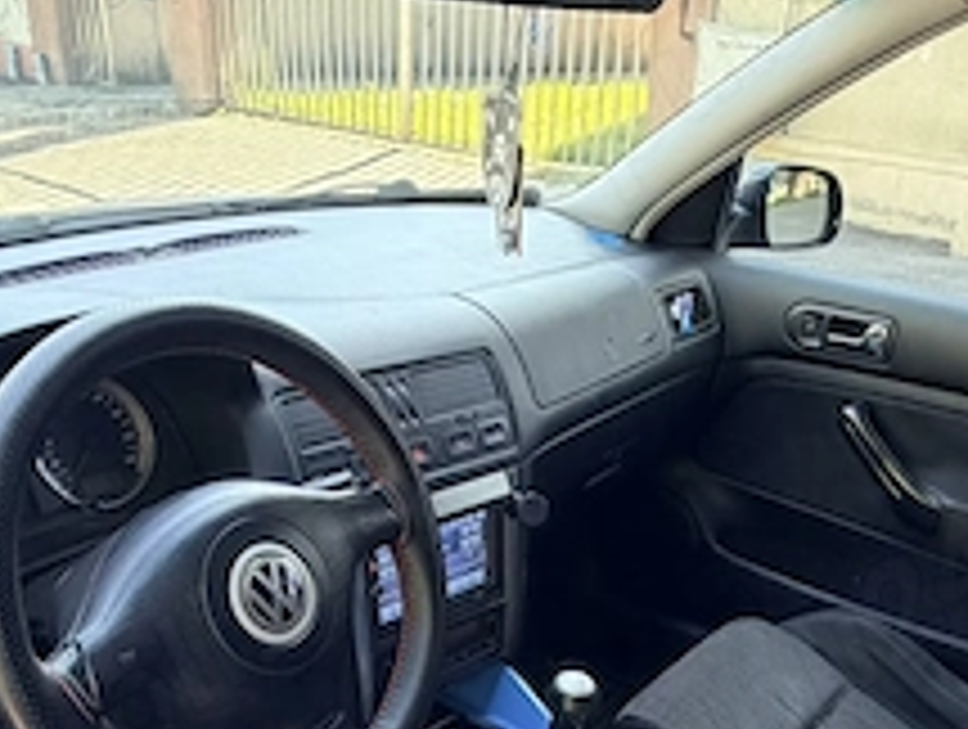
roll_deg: -4.7
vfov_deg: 34.4
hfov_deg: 47.7
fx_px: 1092
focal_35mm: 39
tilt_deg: -33.1
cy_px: 688
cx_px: 549
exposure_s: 1/121
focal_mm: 2.22
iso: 200
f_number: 2.2
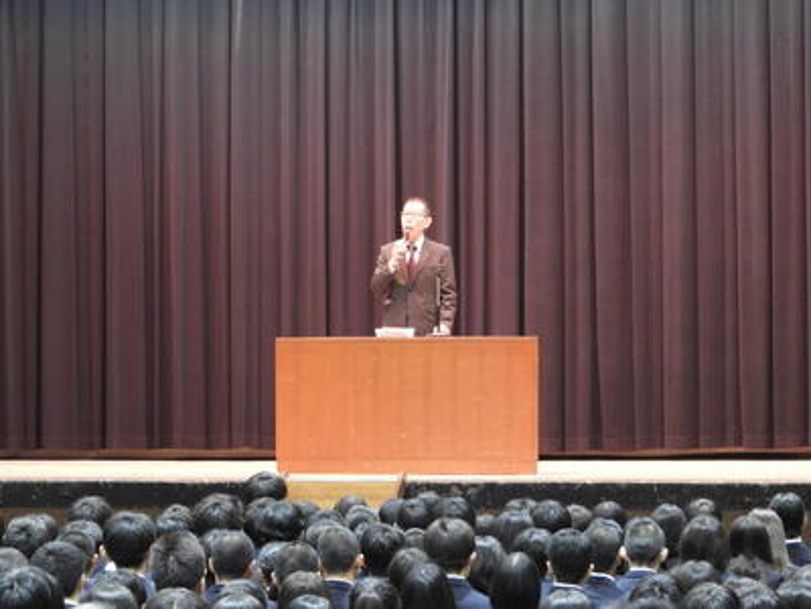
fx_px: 4686
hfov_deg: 9.9
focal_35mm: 200
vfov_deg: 7.4
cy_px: 304
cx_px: 406
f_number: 5.3
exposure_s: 1/8
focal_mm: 35.8
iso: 800
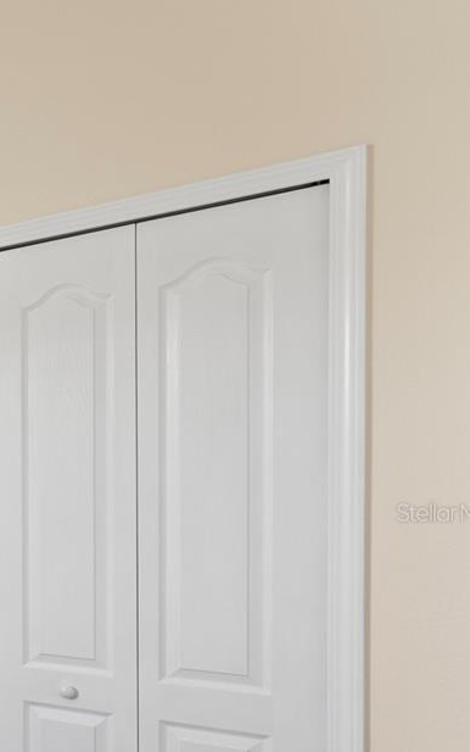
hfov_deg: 19.3
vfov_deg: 51.6
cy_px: 512
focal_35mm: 37
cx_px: -469
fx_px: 758
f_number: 7.1
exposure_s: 1/3
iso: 250
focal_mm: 14
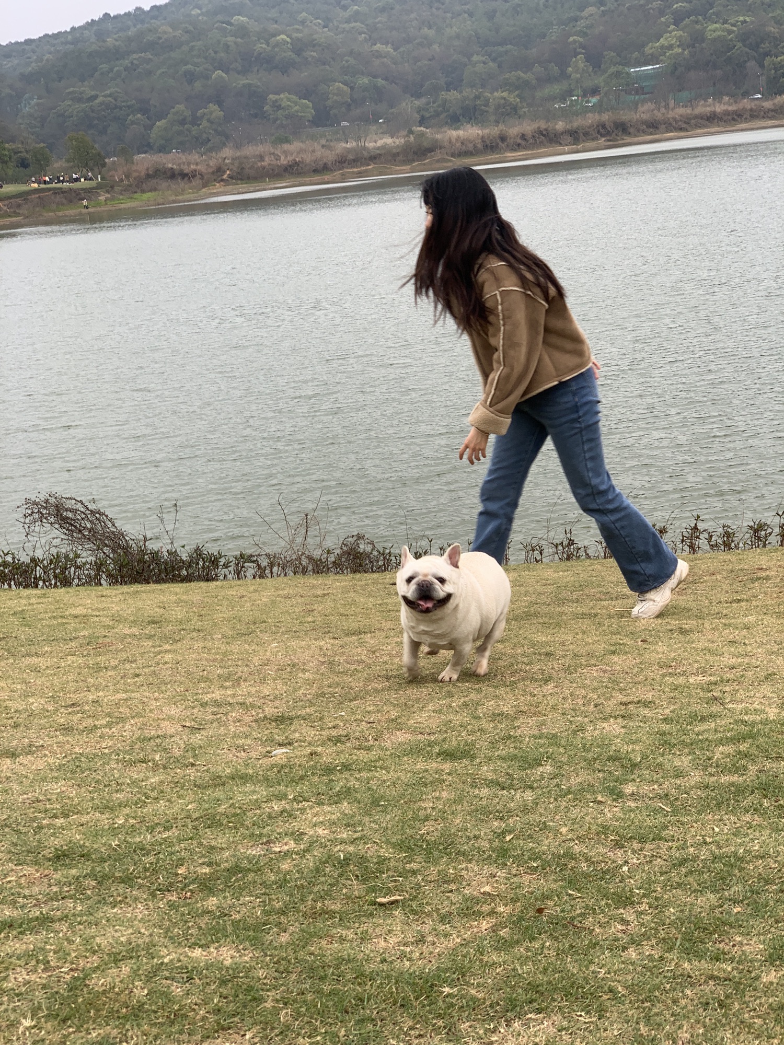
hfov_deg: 28.0
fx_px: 1570
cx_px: 392
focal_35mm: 52
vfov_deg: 36.8
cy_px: 522
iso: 16
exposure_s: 1/206
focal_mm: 6
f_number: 2.4
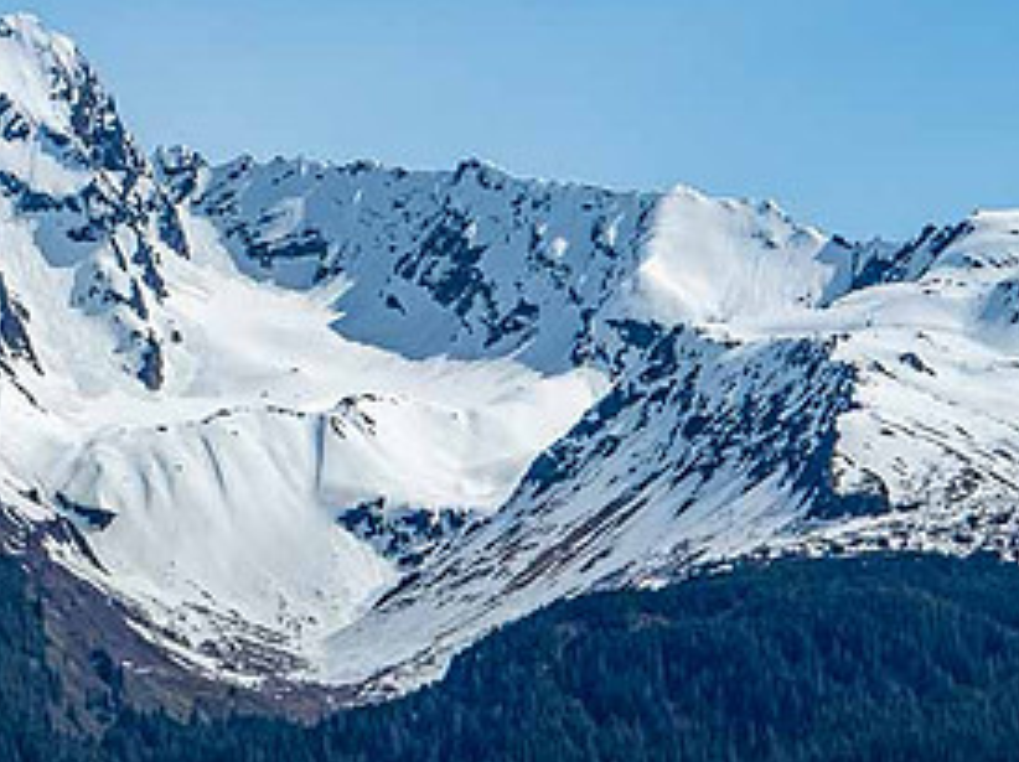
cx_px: 97
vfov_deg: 7.6
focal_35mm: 195
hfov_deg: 10.1
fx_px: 5735
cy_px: 507
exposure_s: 1/1600
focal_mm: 46
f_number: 7.1
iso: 200
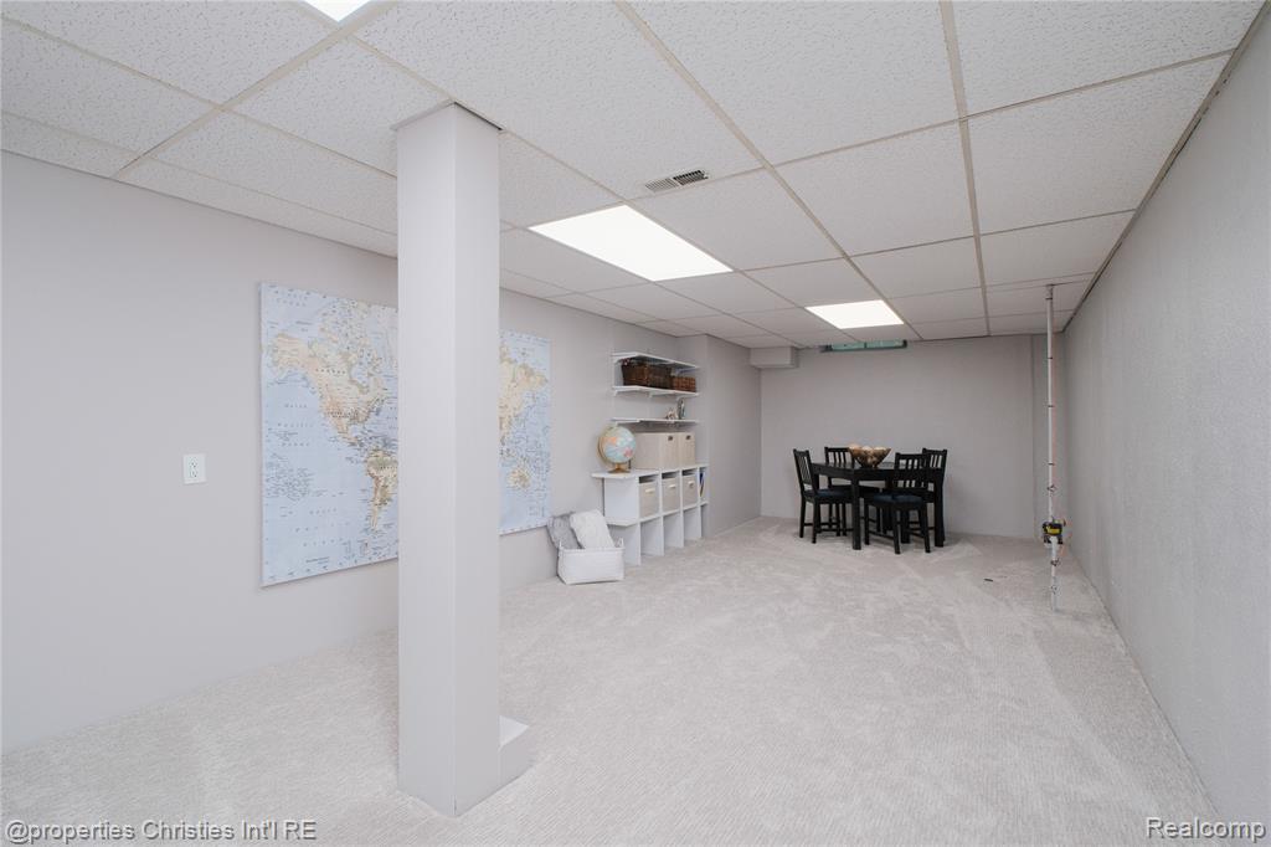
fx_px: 565
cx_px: 636
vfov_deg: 73.7
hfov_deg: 96.8
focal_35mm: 16
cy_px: 424
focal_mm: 10.8
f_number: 7.1
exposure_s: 1/125
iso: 640
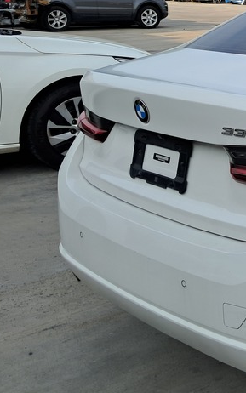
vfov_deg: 32.2
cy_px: 86
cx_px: 409
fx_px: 665
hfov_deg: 17.8
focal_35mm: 62
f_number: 1.8
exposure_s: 1/428
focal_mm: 4
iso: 50
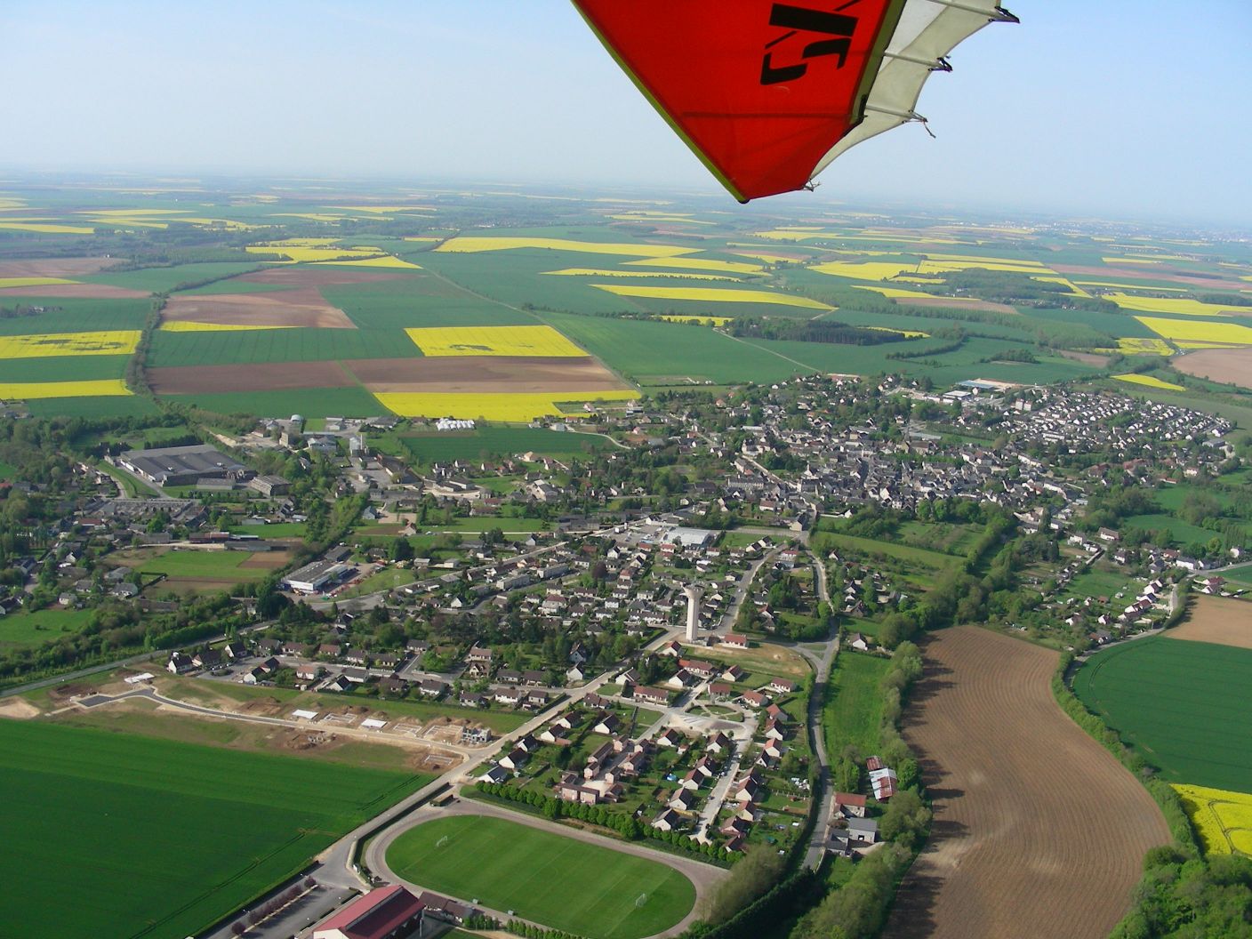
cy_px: 470
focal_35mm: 38
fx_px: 1374
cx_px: 626
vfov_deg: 37.7
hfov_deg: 49.0
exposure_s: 1/562
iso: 50
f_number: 4
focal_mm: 6.3
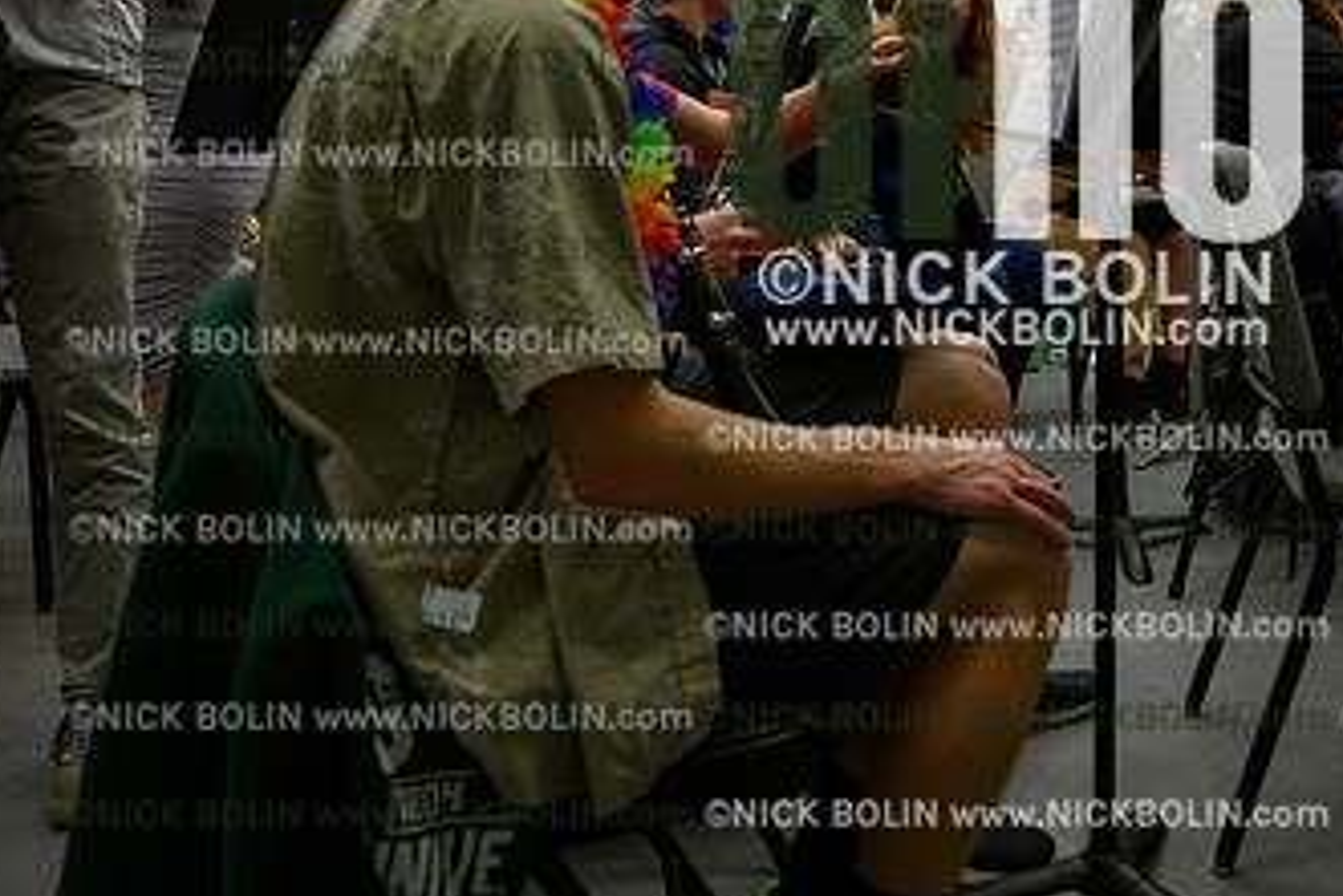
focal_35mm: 42
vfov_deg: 31.0
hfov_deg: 44.8
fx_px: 1567
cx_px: 1014
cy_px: 156
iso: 4000
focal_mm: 24
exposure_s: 1/320
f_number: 4
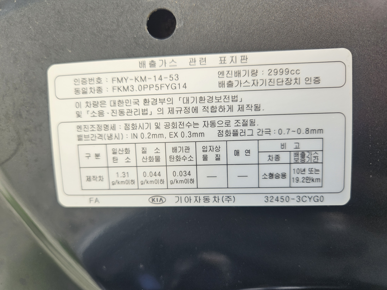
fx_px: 257
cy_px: 145
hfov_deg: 73.9
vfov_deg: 58.9
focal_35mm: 23
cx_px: 194
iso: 25
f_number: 1.8
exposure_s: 1/259
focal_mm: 5.4
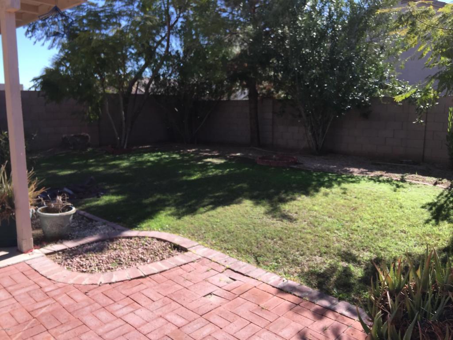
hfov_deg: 61.7
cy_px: 170
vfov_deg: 48.2
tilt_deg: -8.4
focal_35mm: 29
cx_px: 226
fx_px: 380
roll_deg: -0.4
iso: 32
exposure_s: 1/1130
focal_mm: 4.15
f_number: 2.2
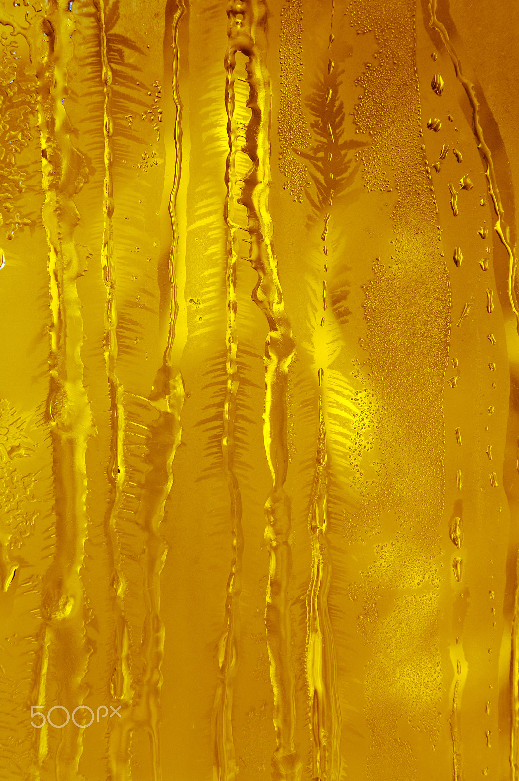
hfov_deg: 16.5
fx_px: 1788
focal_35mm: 82
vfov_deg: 24.6
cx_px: 260
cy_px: 390
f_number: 5
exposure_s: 1/250
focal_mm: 55
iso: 200
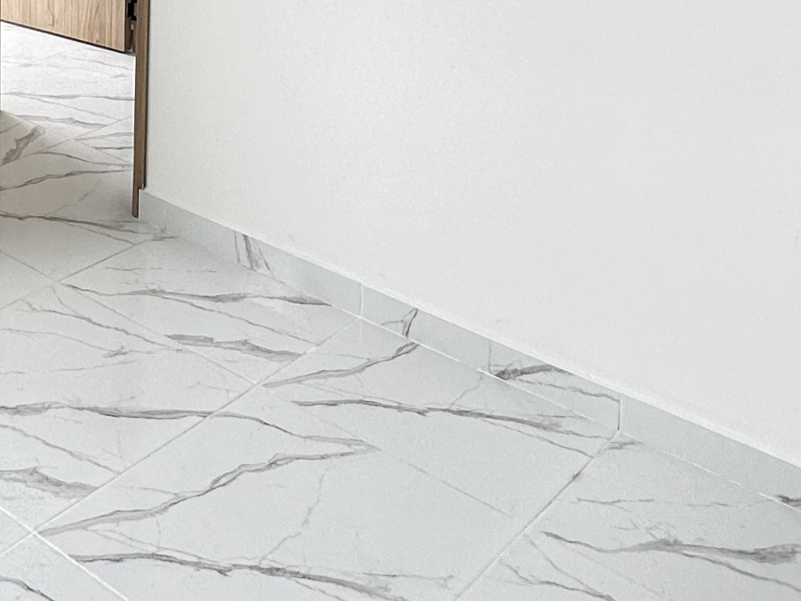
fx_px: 1296
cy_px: -159
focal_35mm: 56
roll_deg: -1.7
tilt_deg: -8.9
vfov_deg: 23.4
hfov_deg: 33.6
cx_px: 188
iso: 80
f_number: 2.2
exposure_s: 1/99
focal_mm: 2.22
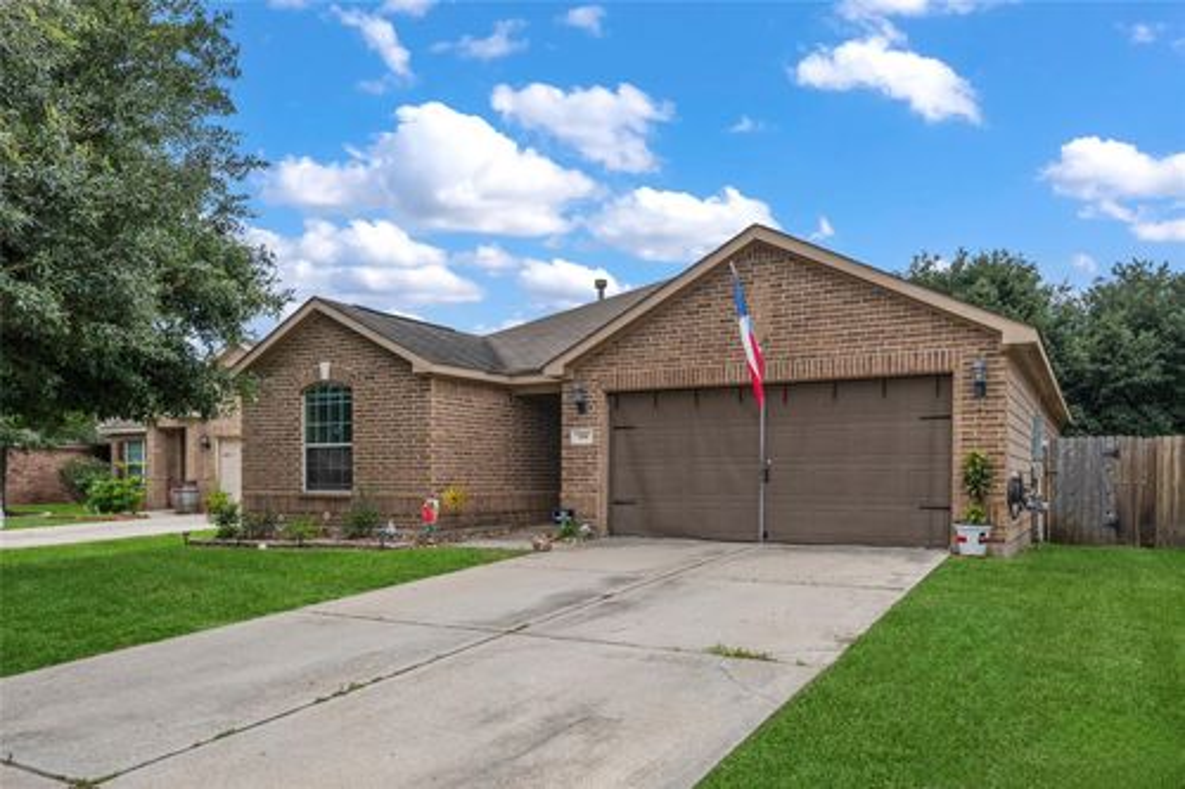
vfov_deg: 61.9
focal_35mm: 20
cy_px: 394
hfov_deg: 84.0
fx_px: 658
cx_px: 592
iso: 100
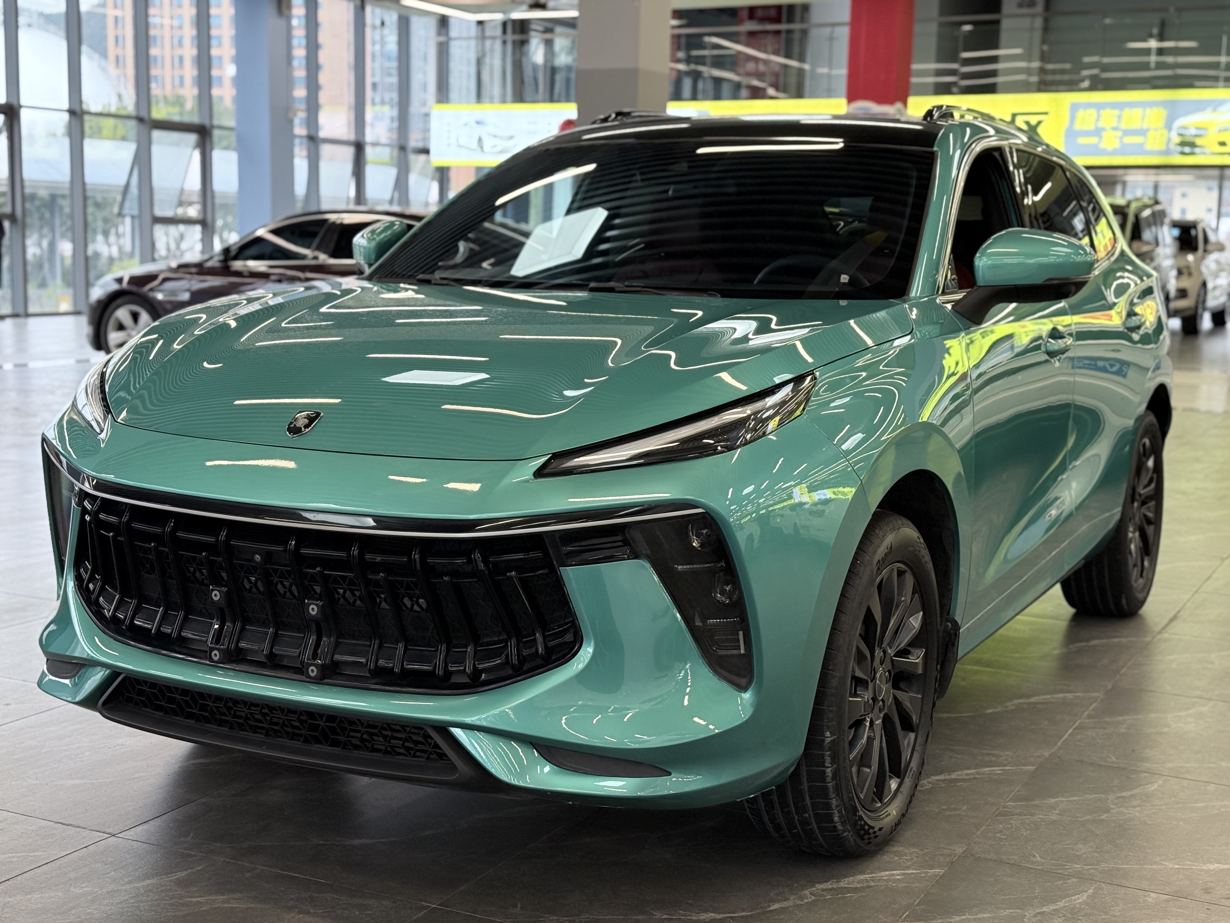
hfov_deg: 39.7
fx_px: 1706
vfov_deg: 30.3
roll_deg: -1.1
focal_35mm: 48
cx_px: 615
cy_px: 462
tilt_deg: -6.8
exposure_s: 1/109
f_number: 1.78
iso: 160
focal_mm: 6.76
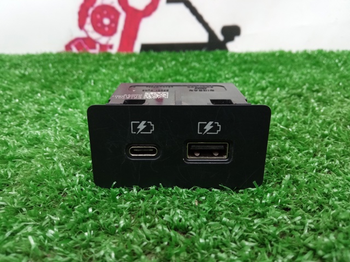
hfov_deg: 65.4
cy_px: 131
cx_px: 175
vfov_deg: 51.3
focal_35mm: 27
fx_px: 273
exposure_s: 1/25
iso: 420
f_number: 2.2
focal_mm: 3.79
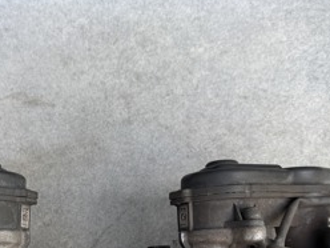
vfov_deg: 22.2
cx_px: 93
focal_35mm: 62
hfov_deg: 30.8
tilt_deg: -71.9
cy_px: 281
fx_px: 591
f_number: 1.78
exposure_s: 1/121
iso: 64
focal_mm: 6.76
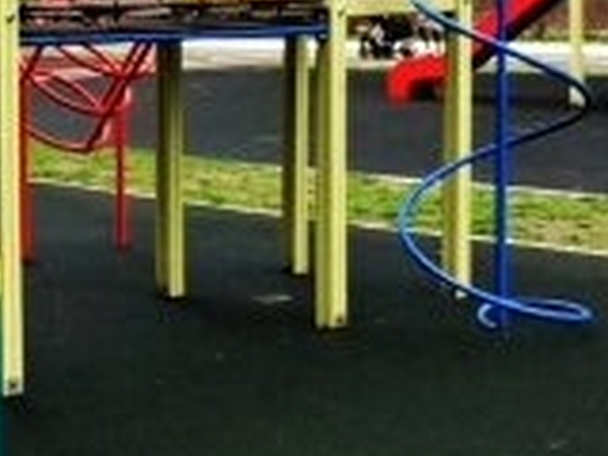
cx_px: -87
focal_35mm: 96
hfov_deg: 19.4
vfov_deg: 15.2
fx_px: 1686
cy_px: 19
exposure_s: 1/753
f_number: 2.2
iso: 50
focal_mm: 1.91
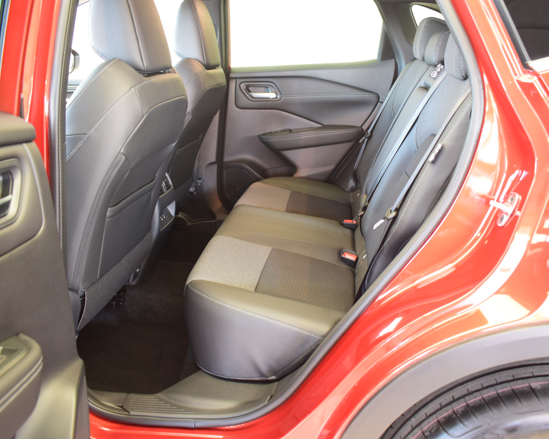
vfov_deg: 47.1
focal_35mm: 31
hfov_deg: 57.1
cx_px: 295
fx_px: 504
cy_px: 216
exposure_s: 1/15
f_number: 3.5
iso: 1600
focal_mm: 18
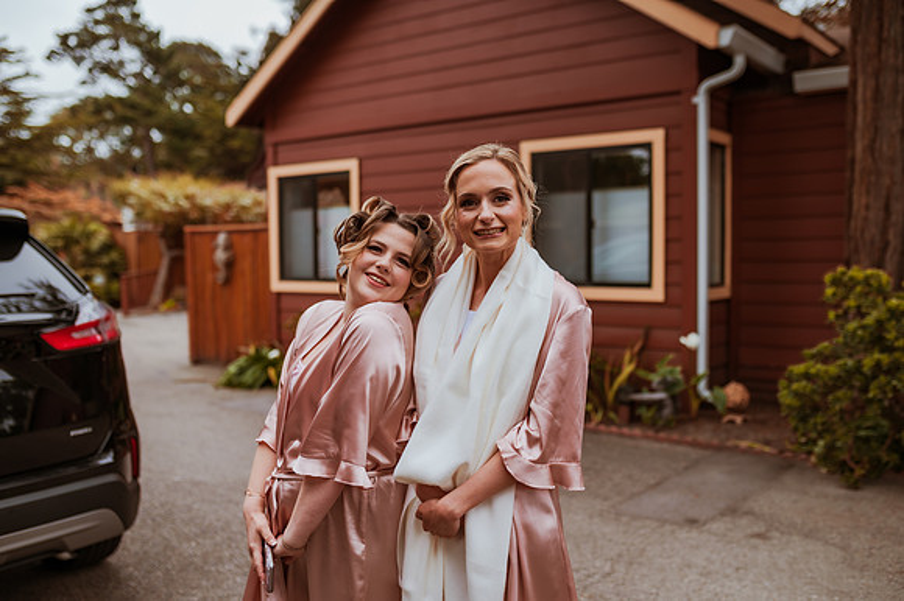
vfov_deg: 37.8
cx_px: 452
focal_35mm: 35
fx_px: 878
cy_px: 300
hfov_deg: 54.5
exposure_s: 1/1250
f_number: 2.2
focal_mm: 35
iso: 100
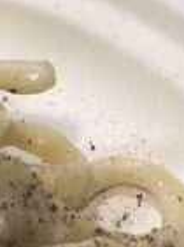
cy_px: 193
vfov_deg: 9.7
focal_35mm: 204
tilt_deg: -54.7
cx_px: -60
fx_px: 1452
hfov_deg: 7.2
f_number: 1.8
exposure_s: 1/25
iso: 40
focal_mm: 3.99
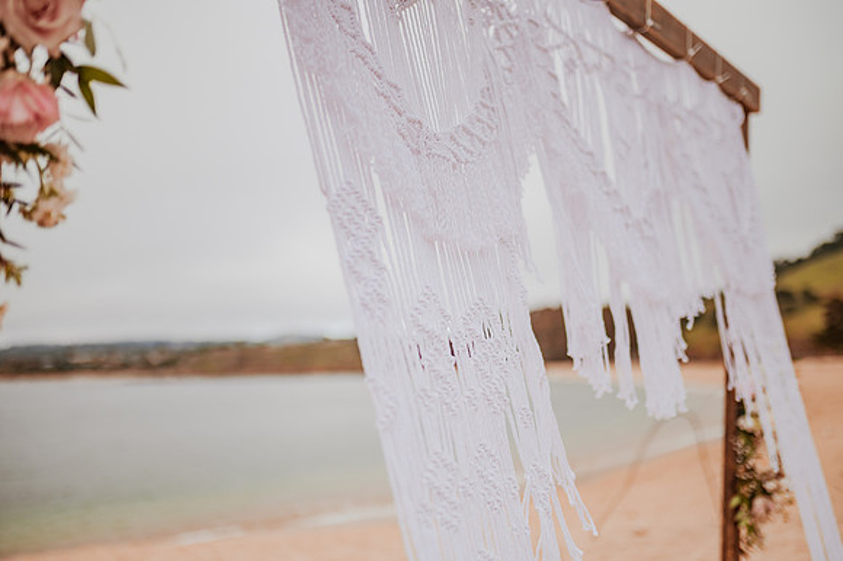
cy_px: 280
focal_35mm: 35
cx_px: 422
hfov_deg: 54.3
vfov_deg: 37.7
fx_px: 822
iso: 160
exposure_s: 1/5000
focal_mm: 35
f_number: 1.4
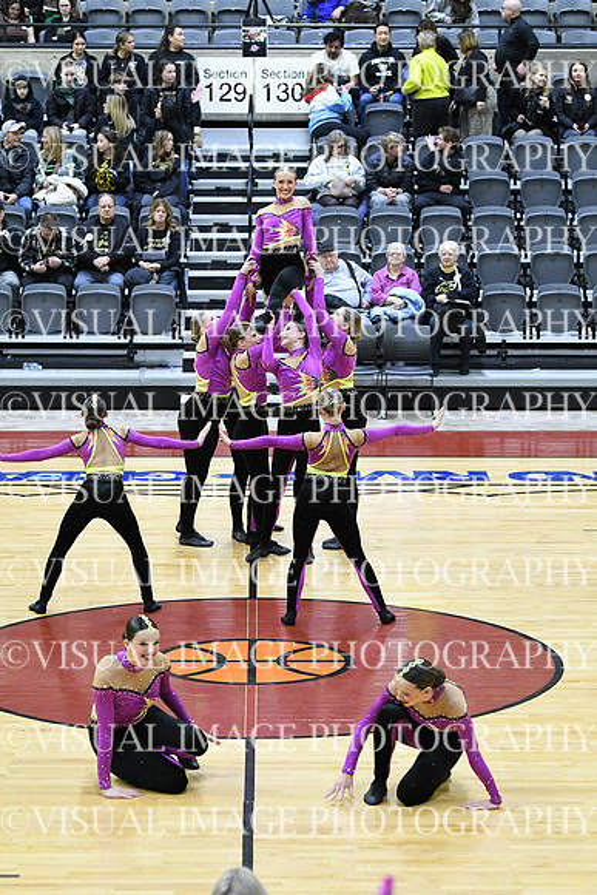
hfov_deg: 11.4
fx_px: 2983
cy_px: 448
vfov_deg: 17.1
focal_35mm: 120
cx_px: 298
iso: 5000
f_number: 4
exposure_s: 1/400
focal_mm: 80
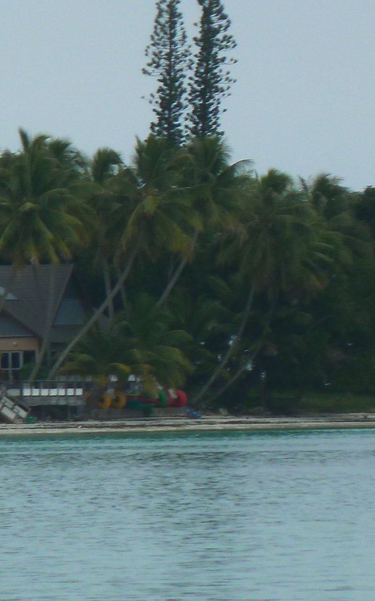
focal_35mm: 742
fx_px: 12133
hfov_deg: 1.8
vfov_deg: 2.8
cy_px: 221
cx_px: -63
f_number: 4.9
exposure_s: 1/160
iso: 80
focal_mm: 49.2
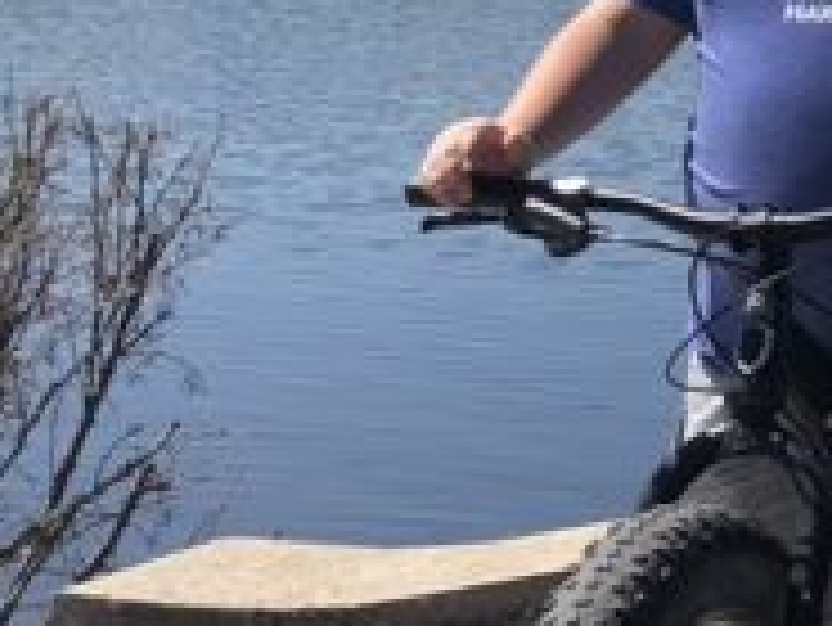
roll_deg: -1.7
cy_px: 203
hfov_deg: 11.7
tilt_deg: -7.1
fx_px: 3728
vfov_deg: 9.6
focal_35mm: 155
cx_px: 1552
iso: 20
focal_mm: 3.99
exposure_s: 1/2183
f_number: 1.8
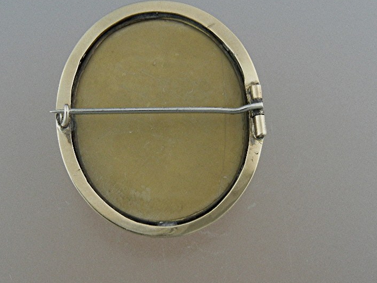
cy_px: 130
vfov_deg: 17.2
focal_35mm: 86
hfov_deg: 22.7
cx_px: 162
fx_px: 936
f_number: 4
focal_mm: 10.6
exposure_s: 1/24.5
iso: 400
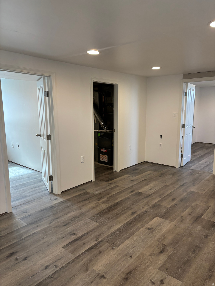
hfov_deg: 53.1
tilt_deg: -8.7
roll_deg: -0.3
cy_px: 143
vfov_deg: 67.3
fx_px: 215
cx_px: 108
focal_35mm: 26
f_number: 1.6
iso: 125
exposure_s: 1/120
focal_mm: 5.96
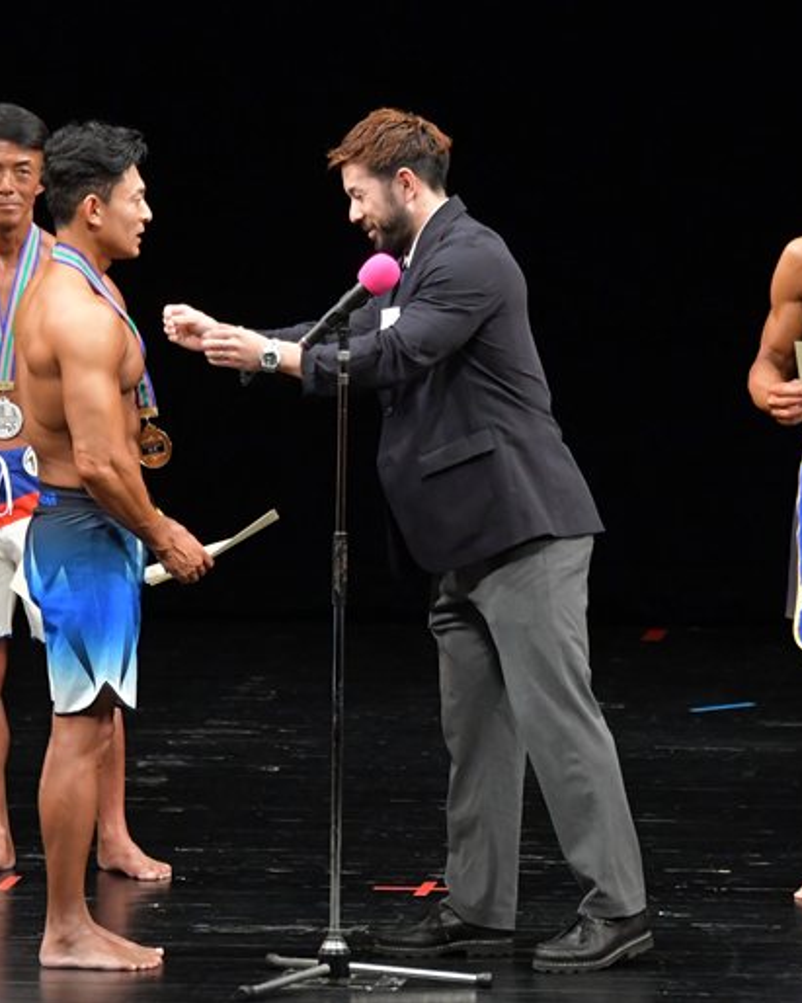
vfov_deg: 5.1
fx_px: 11337
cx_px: 335
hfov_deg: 4.1
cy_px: 502
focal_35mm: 382
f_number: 5.6
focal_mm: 180
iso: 3200
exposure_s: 1/400
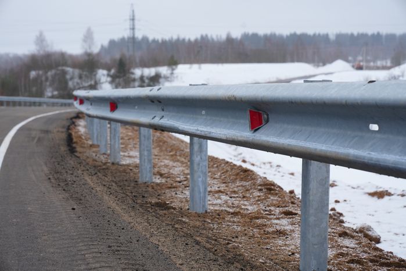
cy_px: 136
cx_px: 203
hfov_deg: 28.8
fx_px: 789
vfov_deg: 19.5
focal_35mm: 70
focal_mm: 70
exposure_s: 1/640
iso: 800
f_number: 5.6
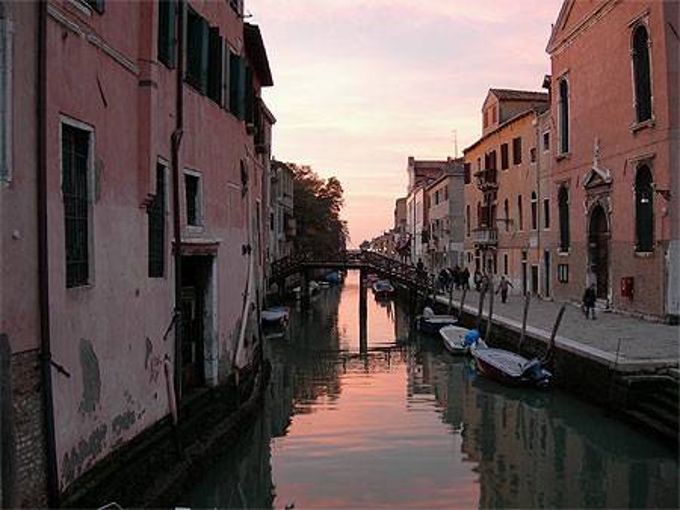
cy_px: 255
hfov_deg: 49.0
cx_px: 340
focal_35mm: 38
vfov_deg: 37.8
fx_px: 747
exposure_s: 1/4.2
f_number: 2.8
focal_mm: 7.8
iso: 93
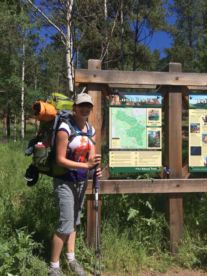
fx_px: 231
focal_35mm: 29
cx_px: 104
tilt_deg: -0.2
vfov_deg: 61.7
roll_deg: +1.8
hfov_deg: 48.2
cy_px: 138
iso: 32
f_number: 2.2
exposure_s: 1/2283
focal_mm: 4.15
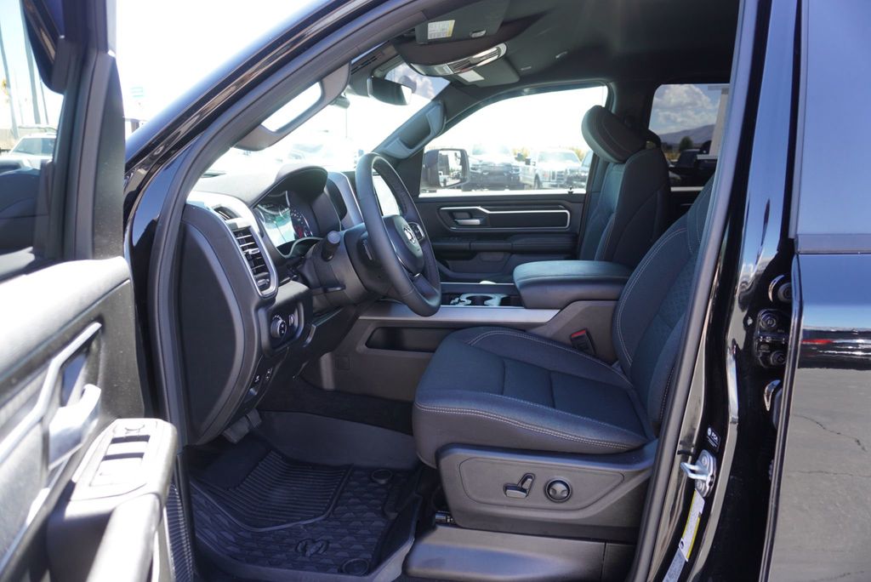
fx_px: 581
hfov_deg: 73.7
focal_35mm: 24
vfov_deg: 53.2
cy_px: 291
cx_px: 436
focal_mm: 16
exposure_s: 1/60
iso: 125
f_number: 4
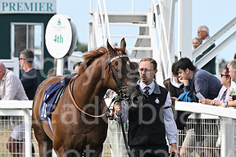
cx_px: 128
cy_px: 118
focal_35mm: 403
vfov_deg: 3.4
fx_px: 2642
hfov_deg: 5.1
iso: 400
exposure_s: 1/1250
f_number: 5.6
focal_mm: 200
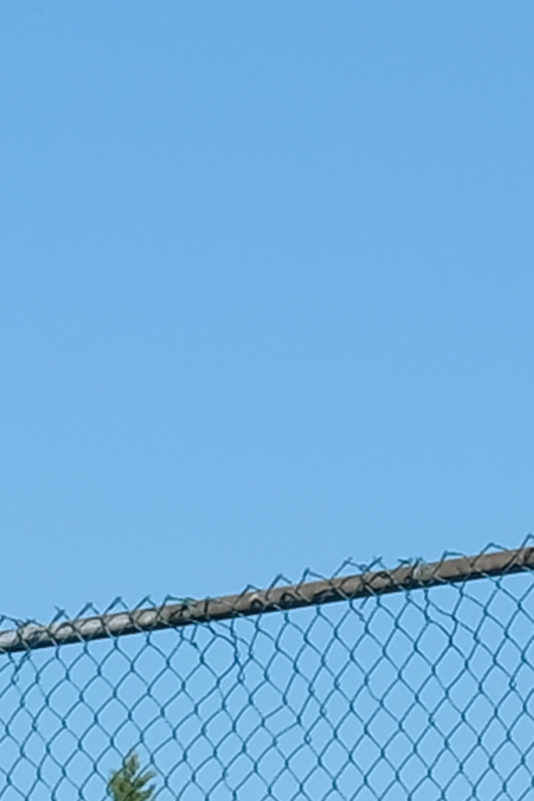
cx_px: -2071
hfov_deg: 2.5
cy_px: 1571
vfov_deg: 3.8
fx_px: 11814
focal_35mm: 531
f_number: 8
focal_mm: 34.3
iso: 200
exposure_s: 1/480
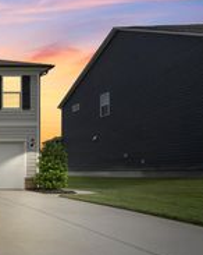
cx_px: -118
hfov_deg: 25.2
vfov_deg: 44.4
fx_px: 308
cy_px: 161
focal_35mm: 41
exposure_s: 1/40
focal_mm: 16
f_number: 14
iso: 100
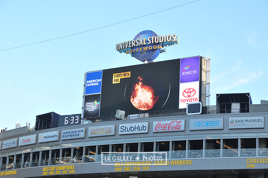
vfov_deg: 17.0
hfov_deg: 25.4
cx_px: 134
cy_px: 89
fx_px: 595
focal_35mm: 80
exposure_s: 1/200
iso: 400
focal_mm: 80
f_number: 7.1
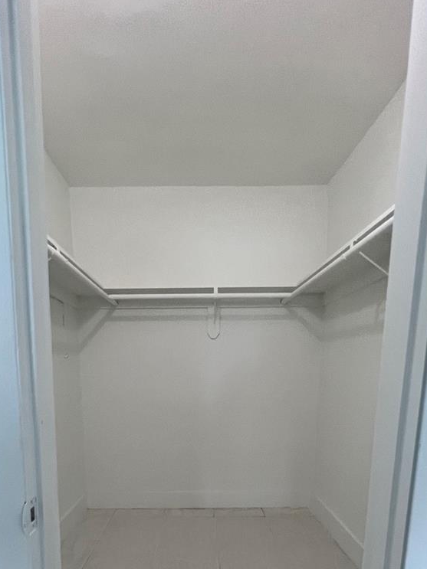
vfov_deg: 73.3
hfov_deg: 63.3
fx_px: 345
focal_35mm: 21
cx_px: 194
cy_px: 428
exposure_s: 1/120
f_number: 1.8
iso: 200
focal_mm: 1.57
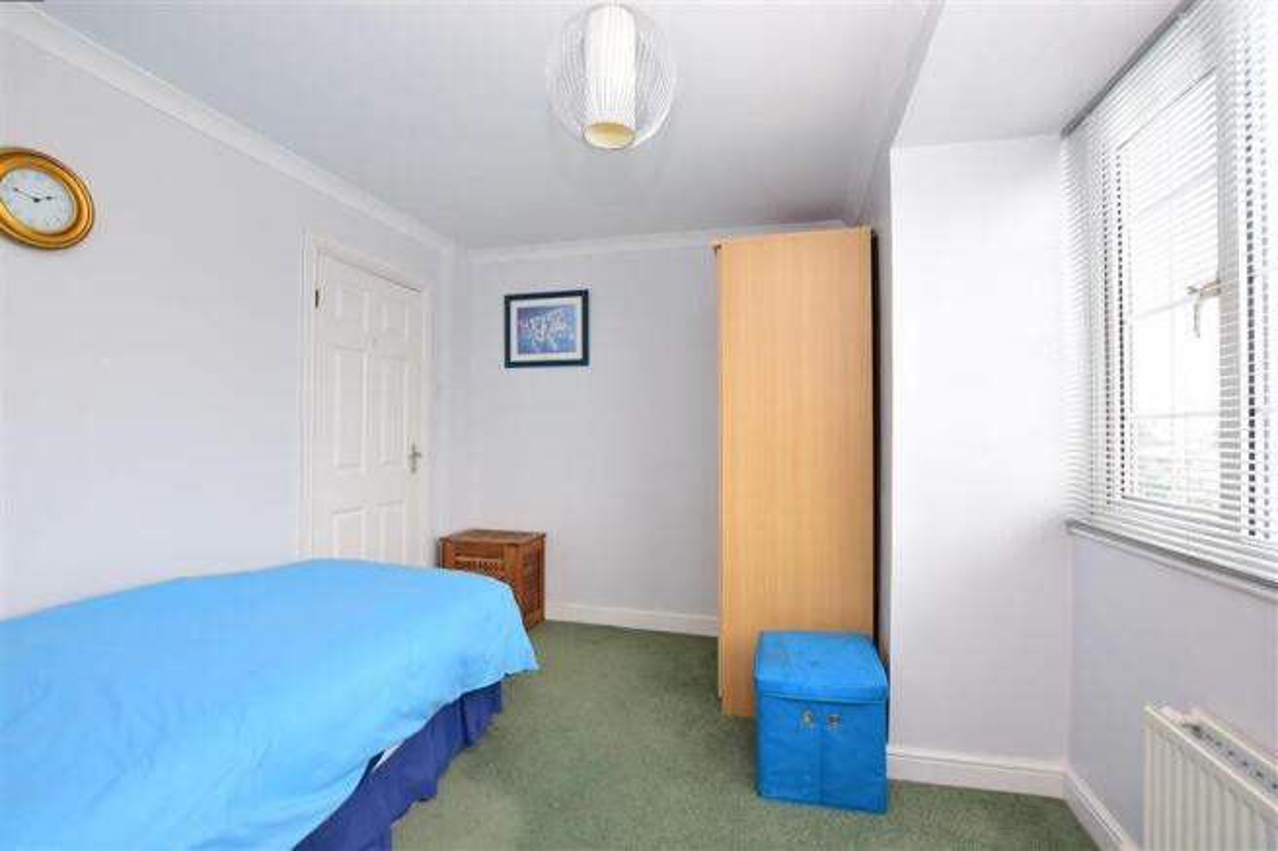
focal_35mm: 15
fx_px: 532
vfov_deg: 77.3
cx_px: 639
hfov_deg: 100.4
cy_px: 426
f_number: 5.6
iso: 400
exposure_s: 1/30
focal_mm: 10
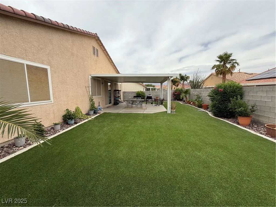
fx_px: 112
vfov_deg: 85.7
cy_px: 104
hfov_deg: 102.1
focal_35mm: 14
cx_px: 138
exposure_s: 1/1534
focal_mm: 2.22
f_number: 2.2
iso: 50
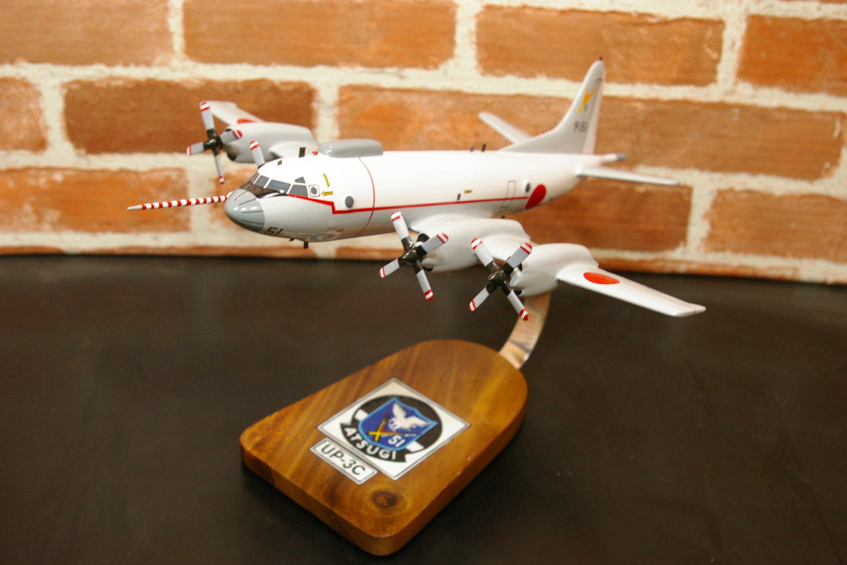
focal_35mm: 50
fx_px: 1165
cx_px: 424
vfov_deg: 27.3
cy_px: 282
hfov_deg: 40.0
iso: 800
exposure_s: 1/8
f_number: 5.6
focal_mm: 33
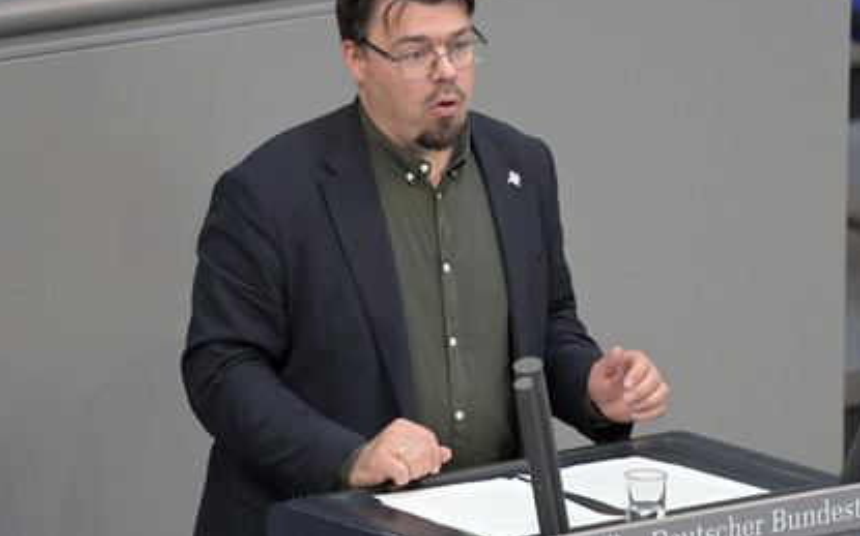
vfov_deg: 3.0
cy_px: 230
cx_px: 428
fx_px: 10121
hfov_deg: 4.9
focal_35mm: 432
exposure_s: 1/320
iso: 8000
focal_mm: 390
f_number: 5.6
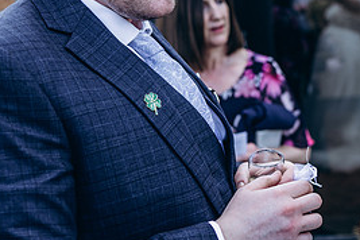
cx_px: 290
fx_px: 760
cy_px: 86
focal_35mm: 76
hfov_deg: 26.2
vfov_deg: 17.9
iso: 100
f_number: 2.8
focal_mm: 35
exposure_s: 1/250
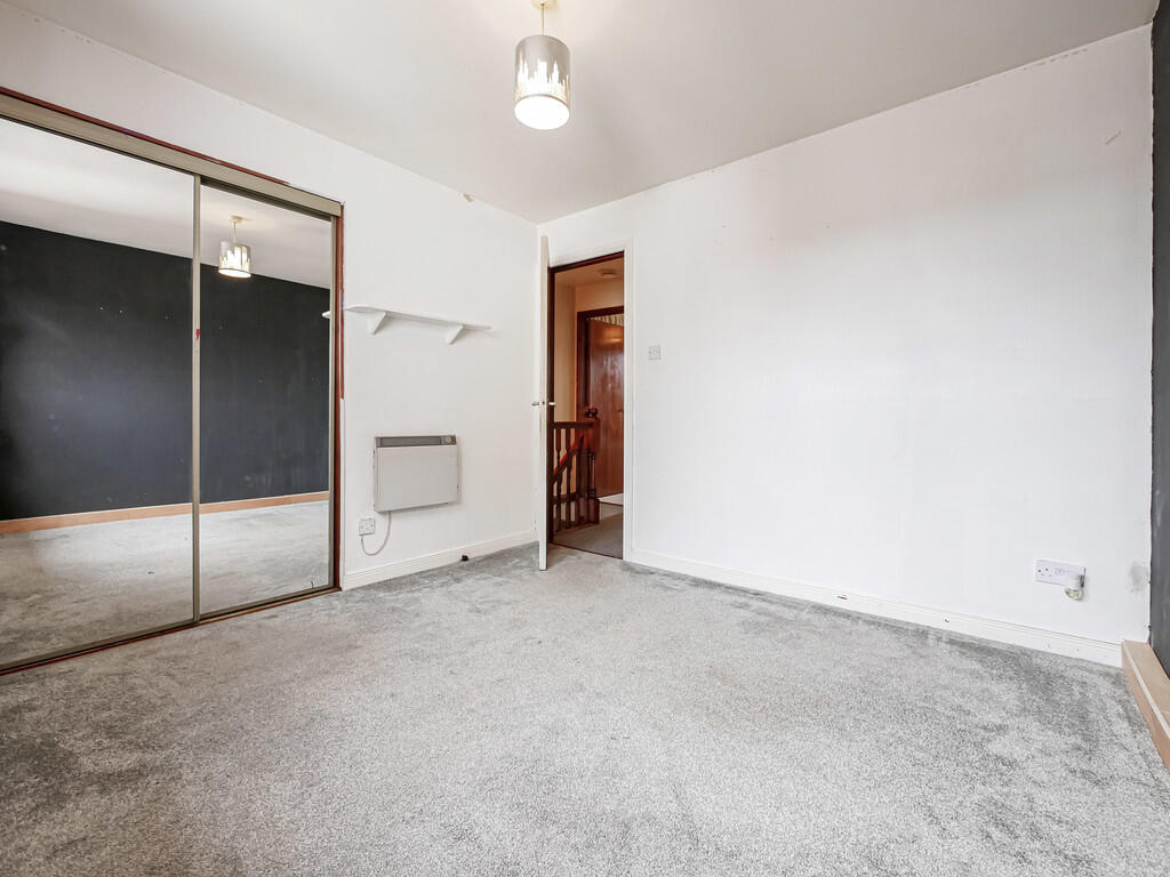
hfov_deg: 102.1
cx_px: 585
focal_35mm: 14
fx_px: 473
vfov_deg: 85.7
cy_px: 438
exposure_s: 1/60
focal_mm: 7
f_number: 4
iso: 800
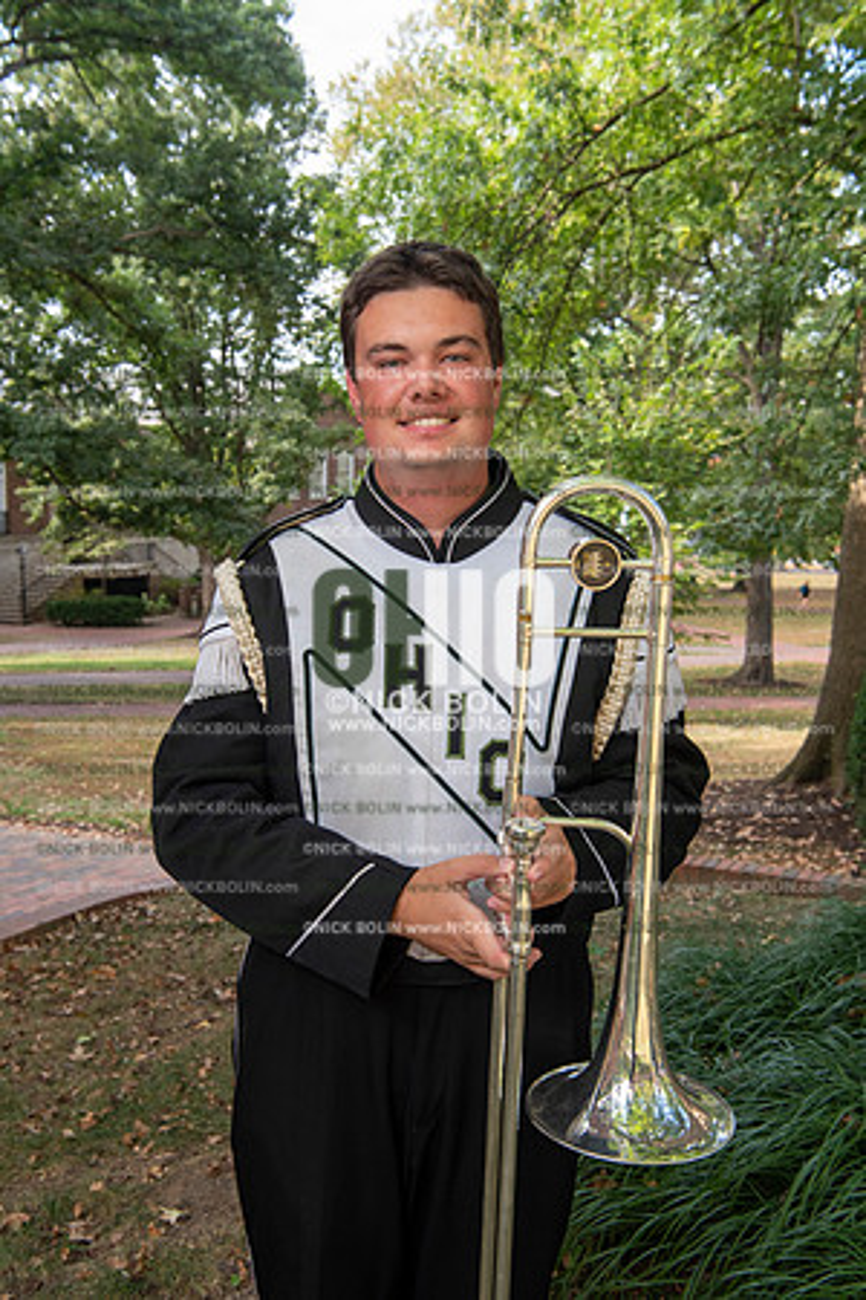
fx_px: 1443
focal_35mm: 40
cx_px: 433
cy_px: 650
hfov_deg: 33.4
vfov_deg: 48.5
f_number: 8
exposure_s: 1/100
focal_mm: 40
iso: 500
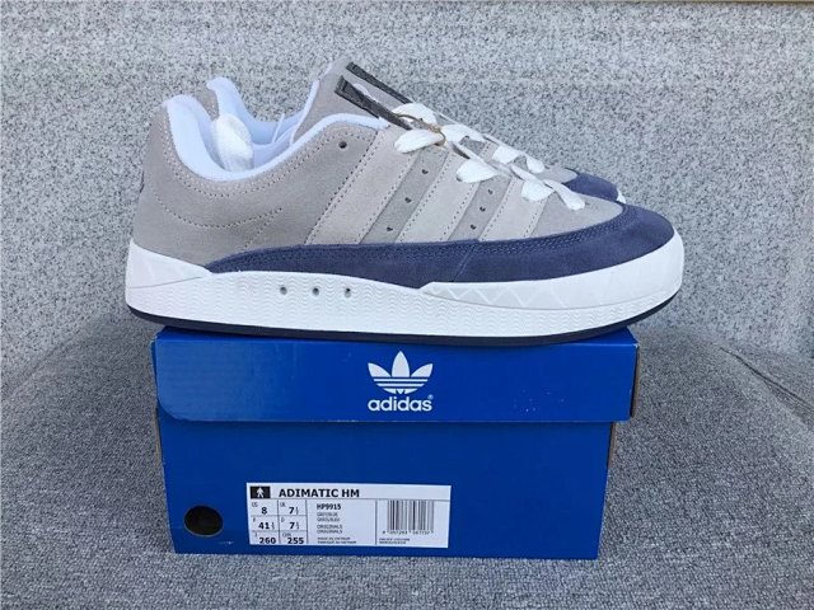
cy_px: 305
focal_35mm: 31
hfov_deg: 58.4
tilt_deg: -20.9
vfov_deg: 45.4
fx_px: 729
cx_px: 407
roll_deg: -0.8
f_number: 2.4
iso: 25
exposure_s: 1/360
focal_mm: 3.3
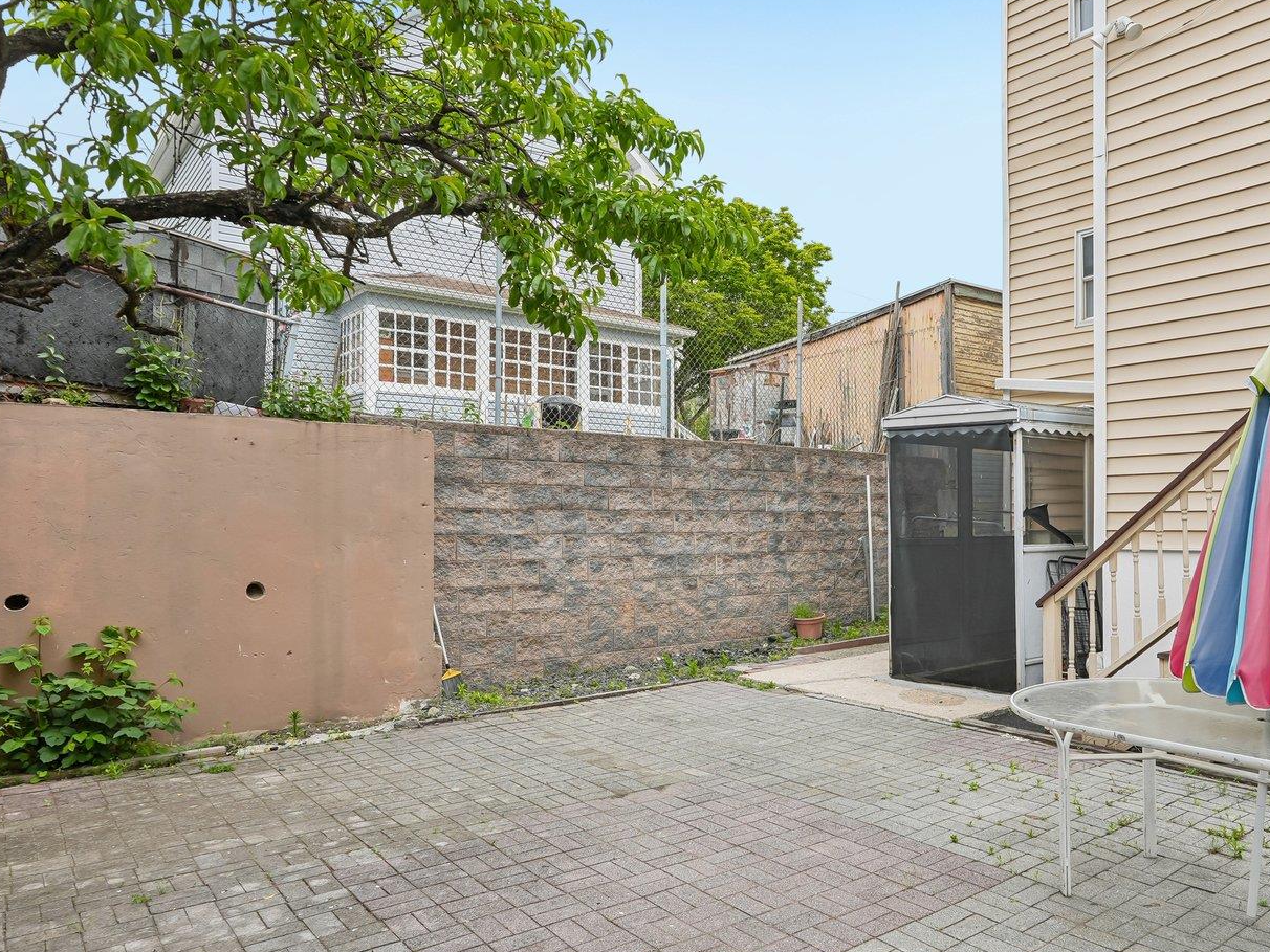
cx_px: 797
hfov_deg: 66.2
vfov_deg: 52.9
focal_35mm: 26
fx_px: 954
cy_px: 536
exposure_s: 1/125
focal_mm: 16
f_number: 8
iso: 100
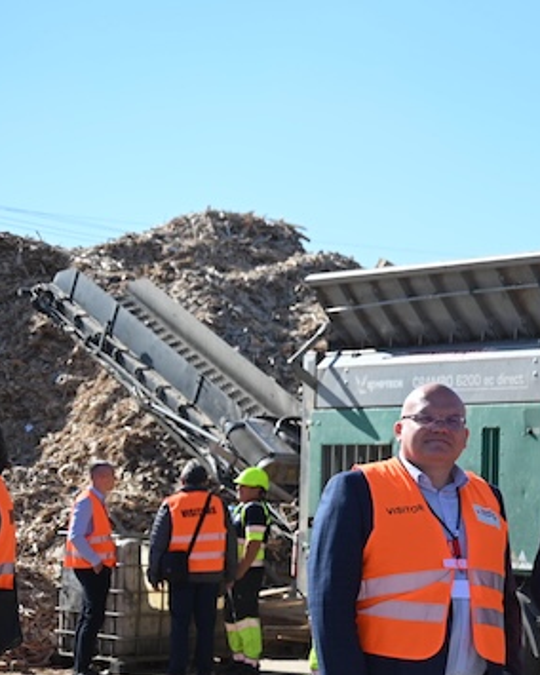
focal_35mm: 90
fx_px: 1798
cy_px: 543
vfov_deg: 21.0
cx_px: 903
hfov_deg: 15.3
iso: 100
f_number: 3.5
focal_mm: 34
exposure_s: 1/1000
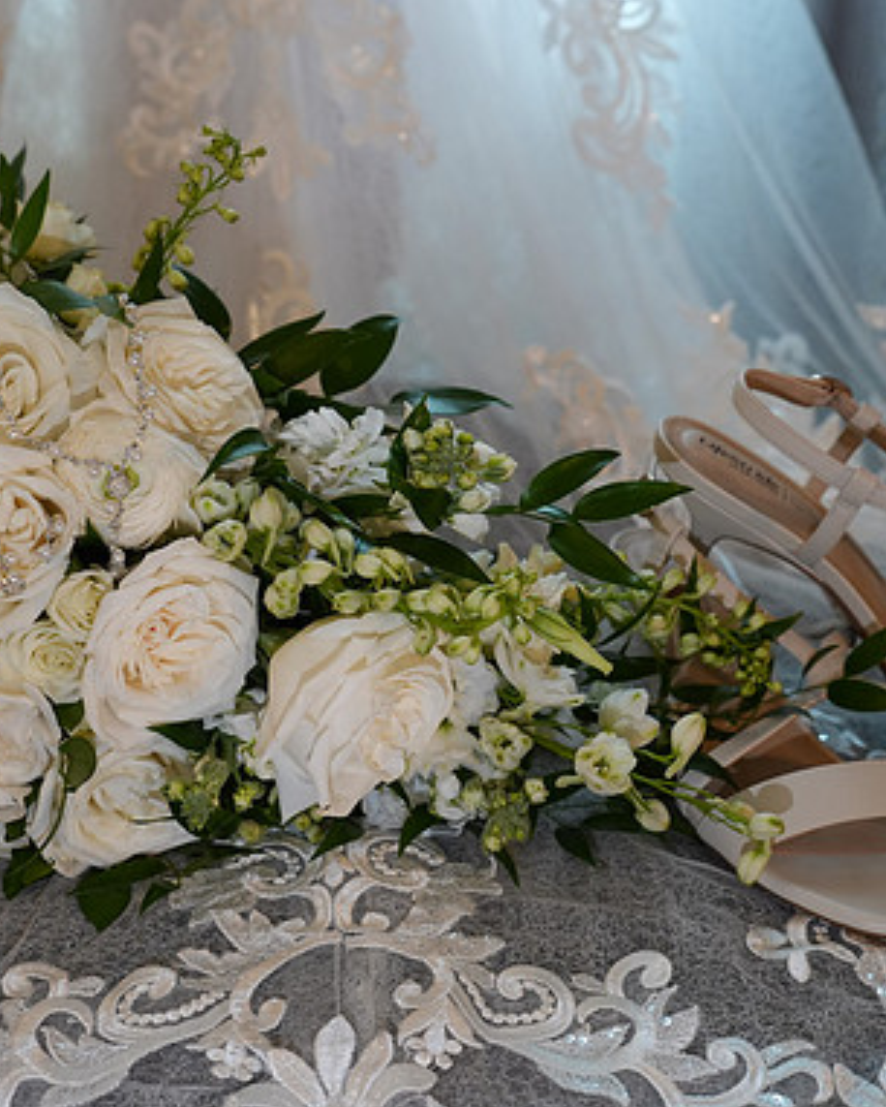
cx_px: 381
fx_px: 1638
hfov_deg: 30.2
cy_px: 559
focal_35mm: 50
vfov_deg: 37.3
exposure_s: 1/125
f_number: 4
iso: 2000
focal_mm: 35
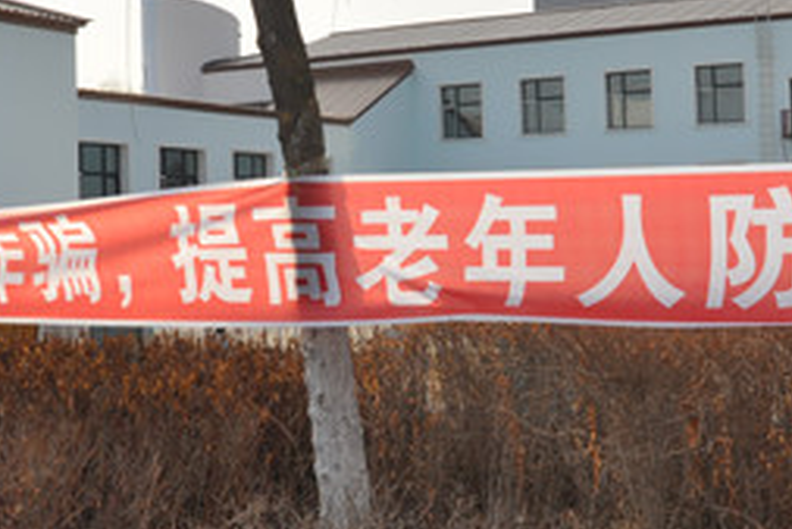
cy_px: 238
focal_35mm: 64
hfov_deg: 31.4
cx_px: 391
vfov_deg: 21.3
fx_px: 1409
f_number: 13
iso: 200
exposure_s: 1/200
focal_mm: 18
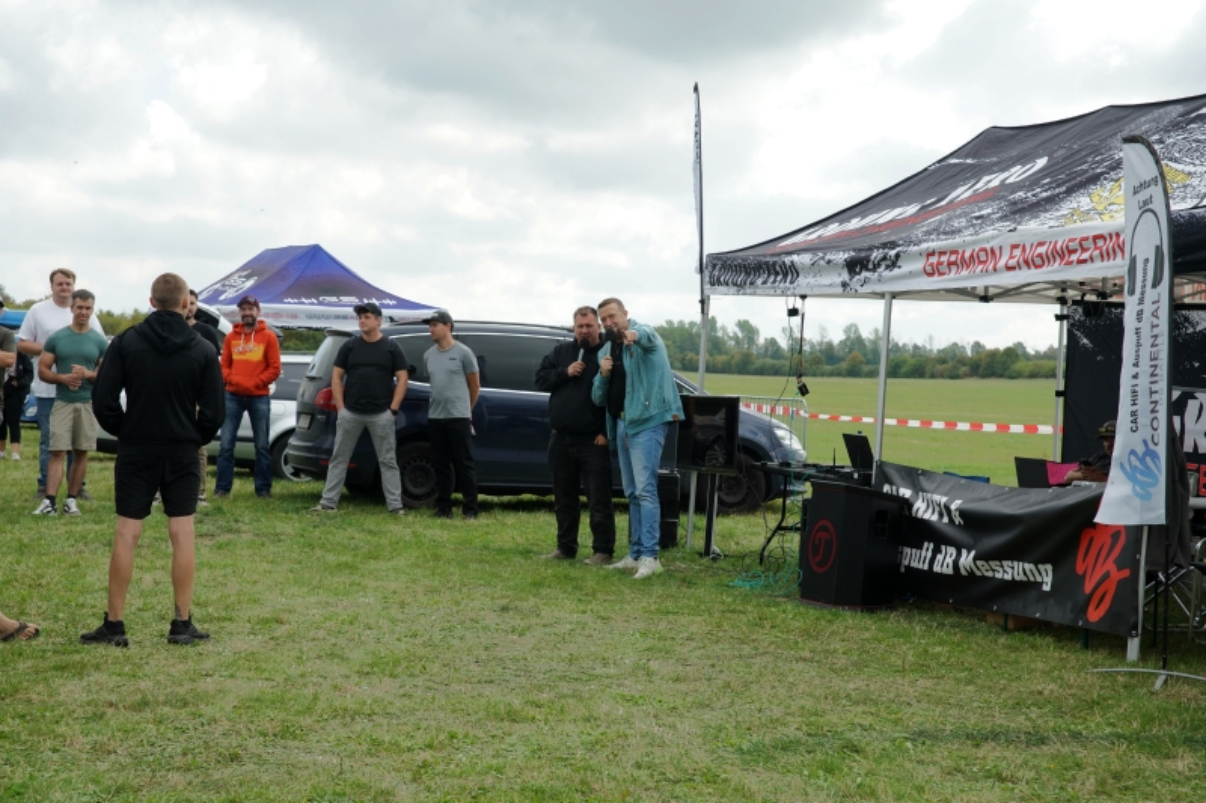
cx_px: 603
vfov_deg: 19.4
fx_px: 2344
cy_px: 402
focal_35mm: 70
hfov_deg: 28.8
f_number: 8
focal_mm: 70
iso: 250
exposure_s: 1/250
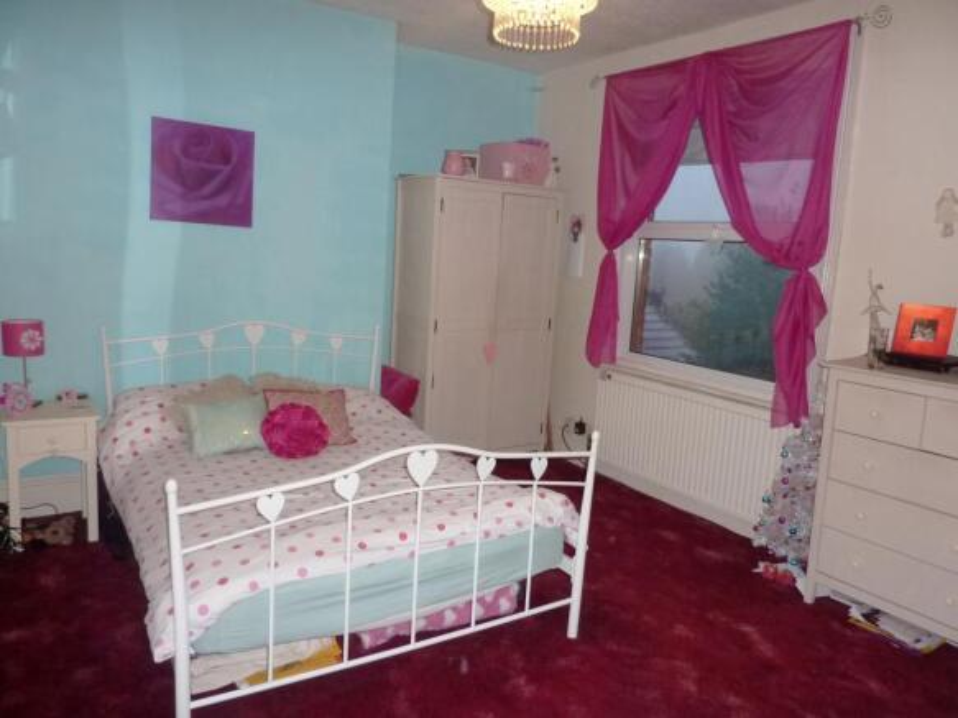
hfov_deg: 69.4
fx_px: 692
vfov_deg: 54.9
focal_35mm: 25
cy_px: 359
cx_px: 479
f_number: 3.3
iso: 320
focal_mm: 4.1
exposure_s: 1/30
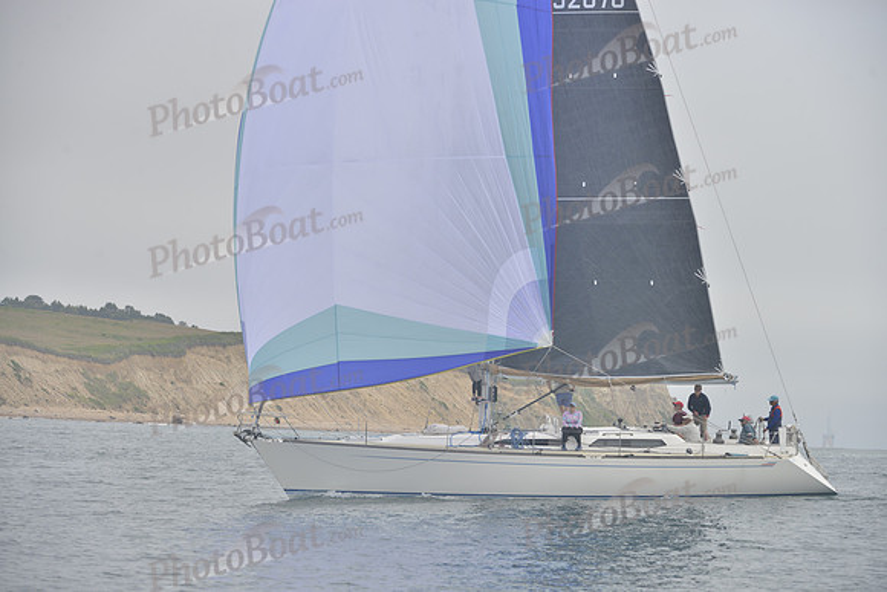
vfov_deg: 6.9
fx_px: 4929
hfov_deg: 10.3
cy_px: 296
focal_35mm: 200
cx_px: 444
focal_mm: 200
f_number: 7.1
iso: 280
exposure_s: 1/1000
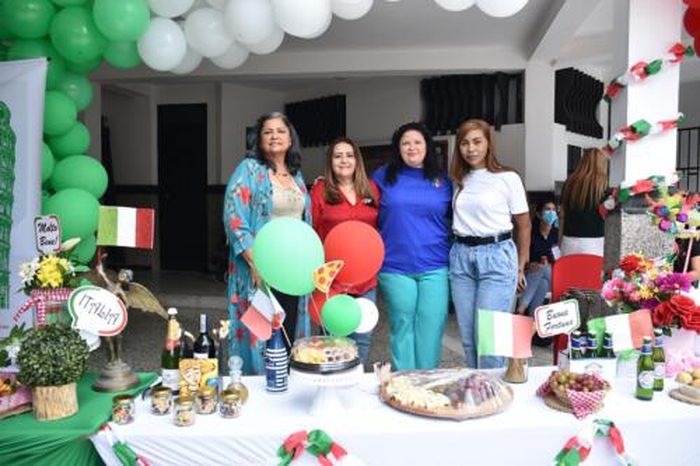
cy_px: 233
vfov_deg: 47.9
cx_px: 350
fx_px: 525
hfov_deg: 67.4
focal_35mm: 27
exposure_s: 1/160
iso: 200
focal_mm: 18
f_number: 3.5
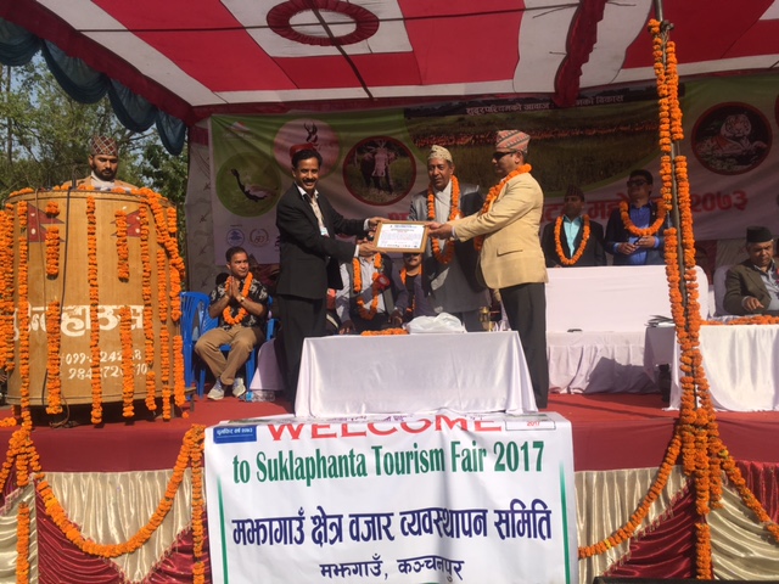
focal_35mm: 29
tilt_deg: +2.0
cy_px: 292
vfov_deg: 48.2
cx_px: 390
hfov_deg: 61.7
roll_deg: +3.3
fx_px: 653
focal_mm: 4.15
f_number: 2.2
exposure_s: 1/2481
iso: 25
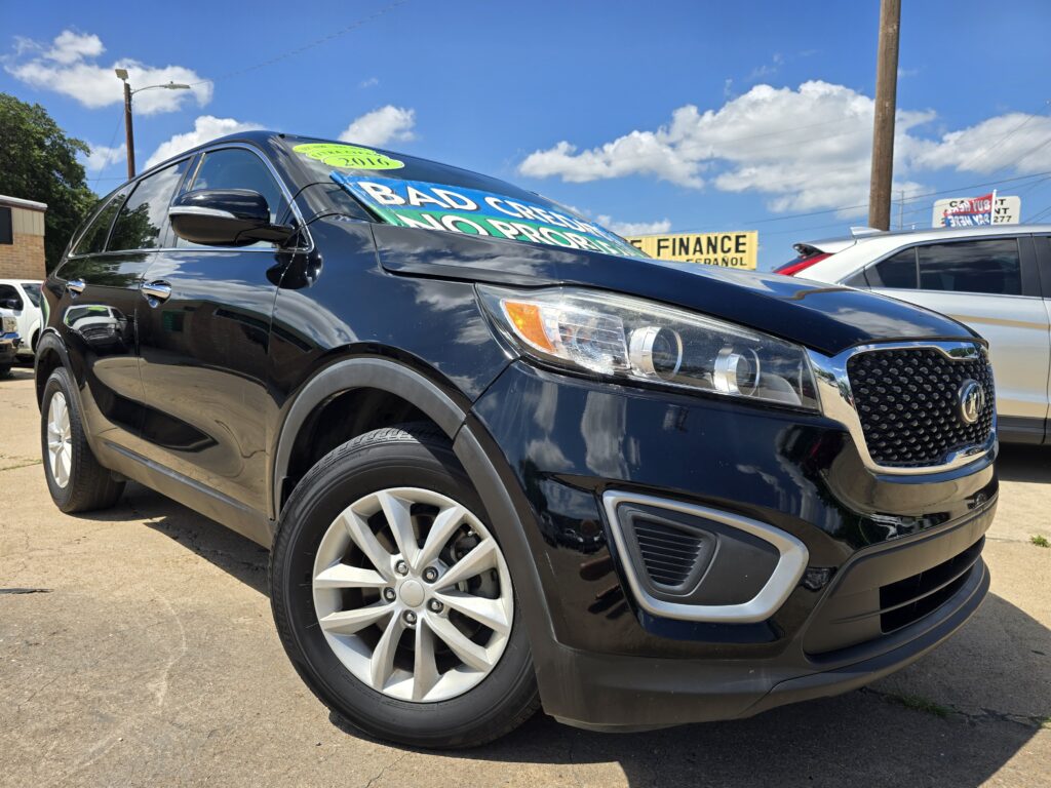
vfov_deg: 58.9
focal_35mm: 23
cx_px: 526
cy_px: 394
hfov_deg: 73.9
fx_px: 698
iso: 12
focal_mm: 6.3
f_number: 1.7
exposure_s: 1/664
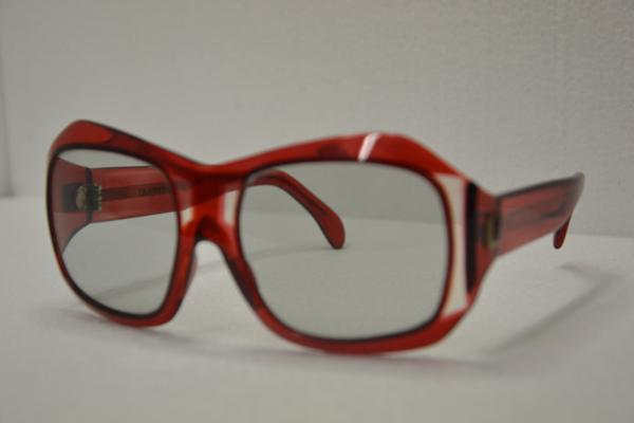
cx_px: 317
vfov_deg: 14.7
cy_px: 212
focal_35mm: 93
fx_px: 1638
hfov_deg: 21.9
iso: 500
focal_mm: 62
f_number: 5.3
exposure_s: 1/60
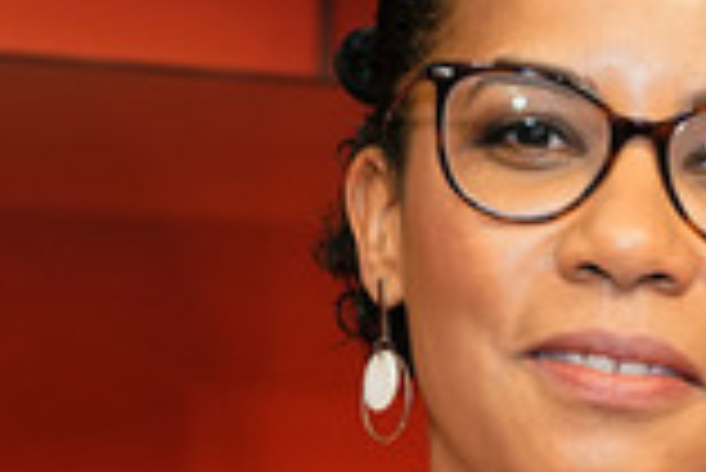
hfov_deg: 18.5
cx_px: 623
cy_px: 414
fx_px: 2140
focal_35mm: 109
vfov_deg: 12.5
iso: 2000
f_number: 5
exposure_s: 1/125
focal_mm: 38
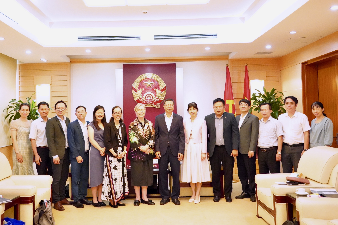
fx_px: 291
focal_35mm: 31
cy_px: 112
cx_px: 169
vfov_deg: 42.3
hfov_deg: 60.3
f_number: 4
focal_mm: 31
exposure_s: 1/500
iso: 25600
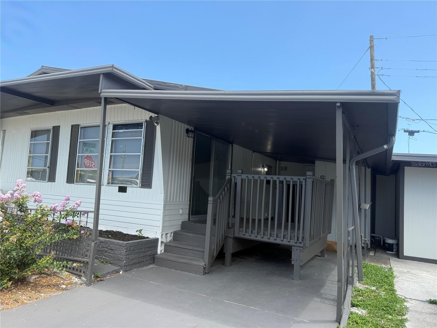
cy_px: 164
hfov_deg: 71.6
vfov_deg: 56.8
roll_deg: -2.9
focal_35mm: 24
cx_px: 218
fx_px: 303
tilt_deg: +4.6
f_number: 1.78
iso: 80
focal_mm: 6.76
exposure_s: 1/1522
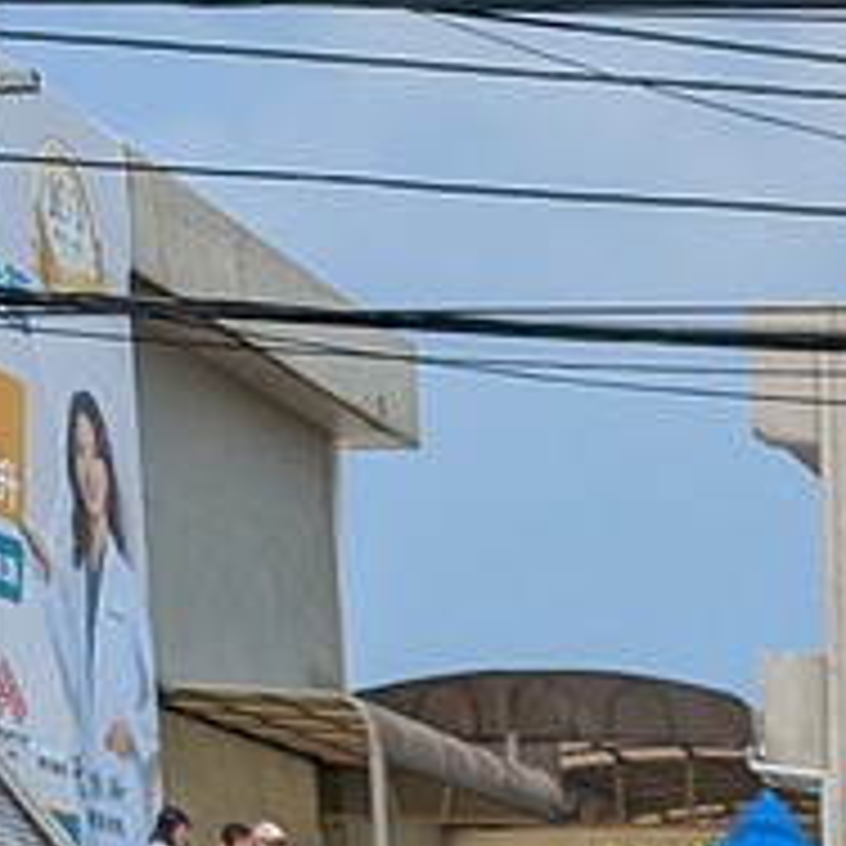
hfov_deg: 13.8
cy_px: 2146
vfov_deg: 11.7
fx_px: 3235
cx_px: 1368
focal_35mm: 117
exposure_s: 1/1961
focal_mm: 6.9
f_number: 1.68
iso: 22
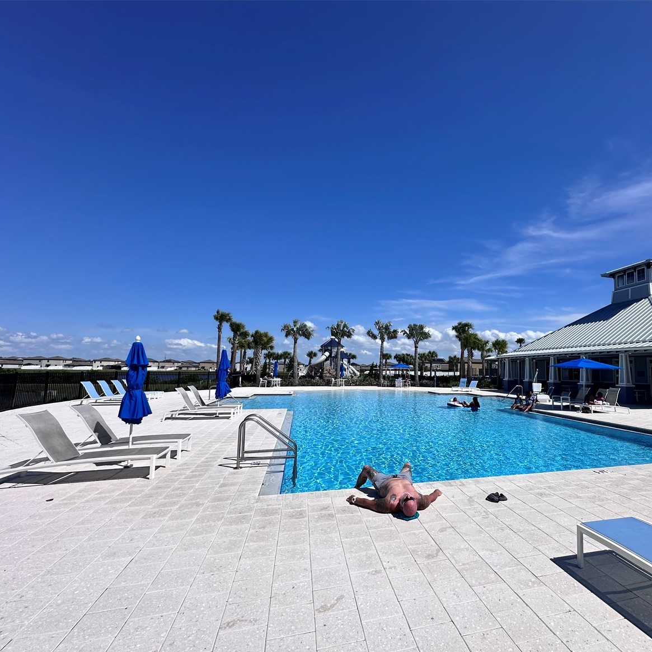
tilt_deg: +6.0
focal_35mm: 17
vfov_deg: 83.9
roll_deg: -0.8
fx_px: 362
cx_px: 412
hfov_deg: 82.2
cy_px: 335
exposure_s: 1/4651
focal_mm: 2.22
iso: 50
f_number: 2.2
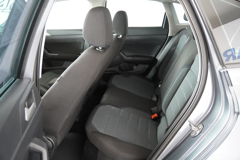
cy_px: 80
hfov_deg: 61.9
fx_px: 200
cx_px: 120
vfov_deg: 43.6
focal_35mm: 30
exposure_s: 1/160
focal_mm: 20
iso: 3200
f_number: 2.8
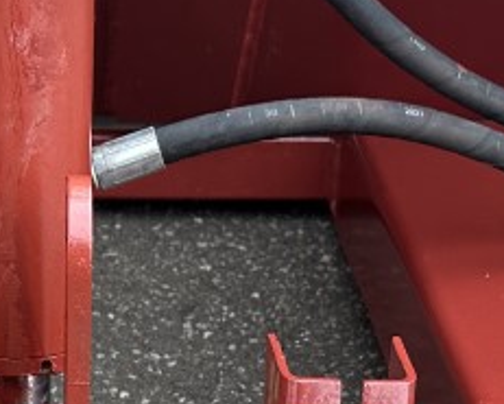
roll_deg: -3.4
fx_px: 1552
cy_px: 686
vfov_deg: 13.5
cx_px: 74
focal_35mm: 104
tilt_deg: -43.6
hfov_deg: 18.2
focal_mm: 6.86
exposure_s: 1/604
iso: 80
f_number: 1.78
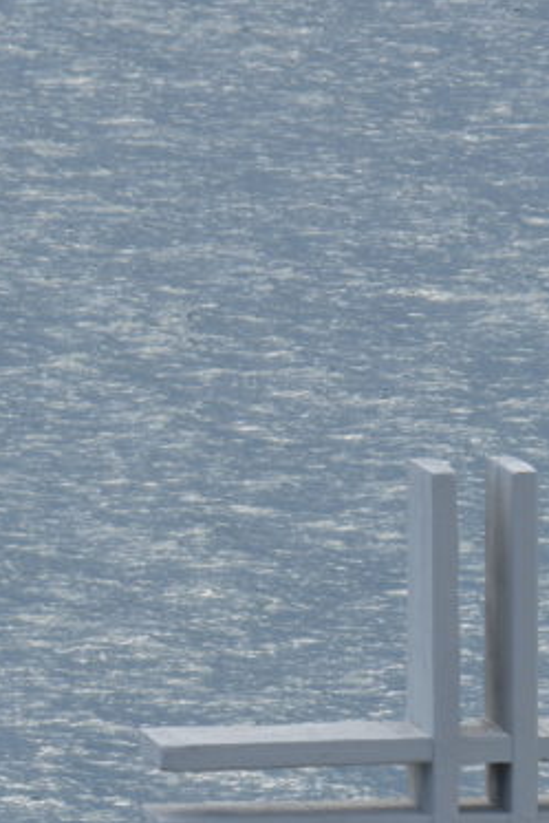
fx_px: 18290
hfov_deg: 1.7
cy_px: 1072
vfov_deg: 2.6
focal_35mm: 800
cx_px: 354
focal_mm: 195
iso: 100
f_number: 11
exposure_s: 1/160
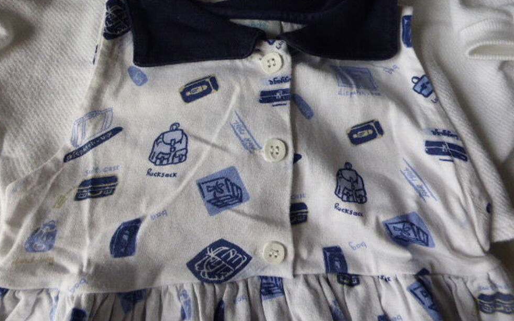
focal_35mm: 27
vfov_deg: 45.7
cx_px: 258
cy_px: 125
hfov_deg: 68.4
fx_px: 378
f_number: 3.3
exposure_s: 1/60
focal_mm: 4.3
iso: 320
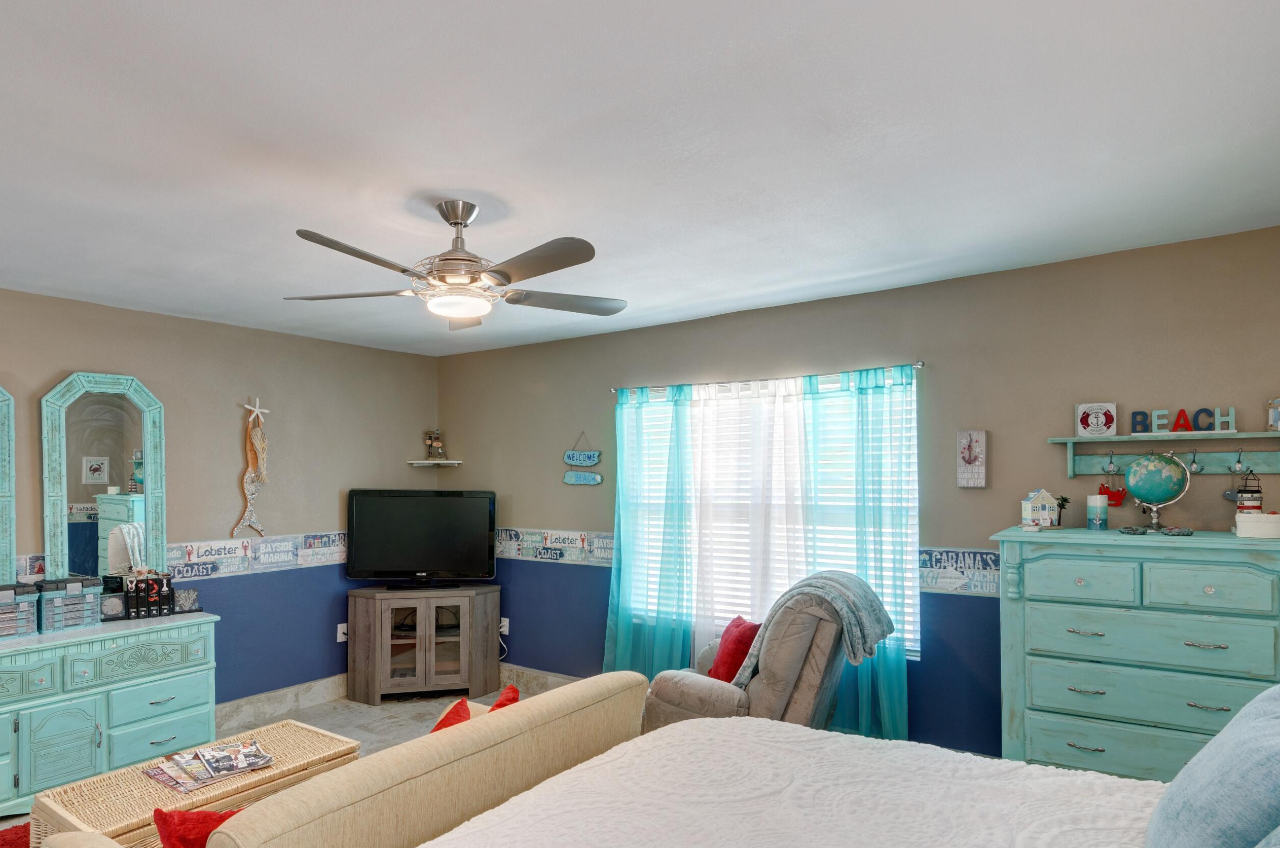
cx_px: 608
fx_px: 695
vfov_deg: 62.7
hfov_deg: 85.2
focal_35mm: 20
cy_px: 438
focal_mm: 11
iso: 100
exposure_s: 1/4
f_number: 9
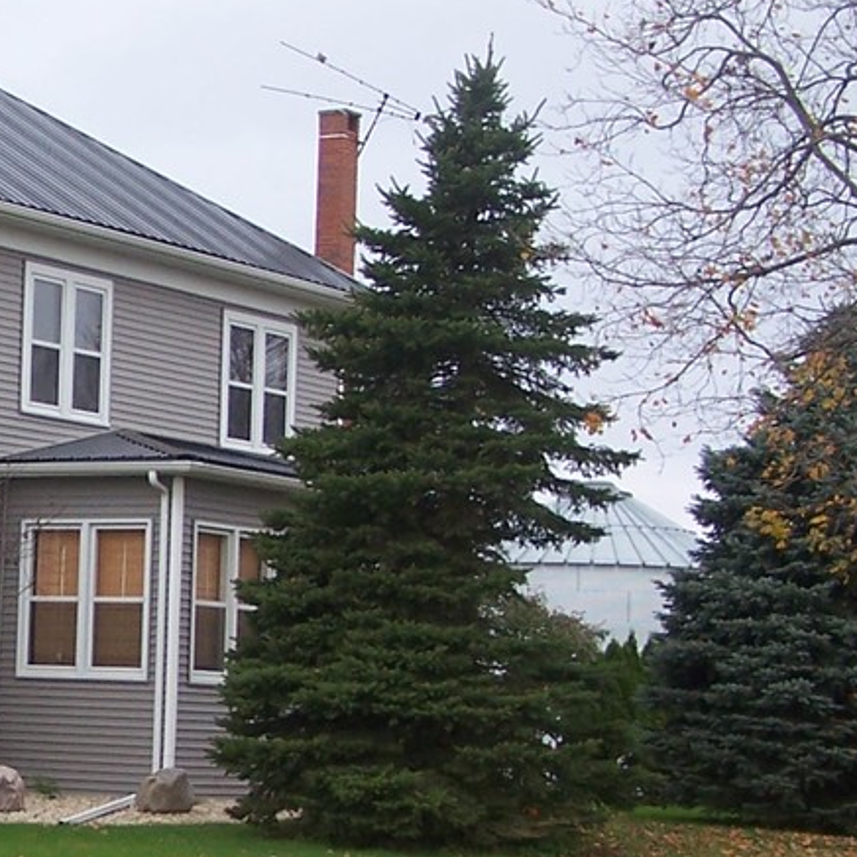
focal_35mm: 111
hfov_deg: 15.2
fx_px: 3109
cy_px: 564
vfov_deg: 15.7
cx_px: -120
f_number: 2.8
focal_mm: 6.3
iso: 80
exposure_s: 1/160
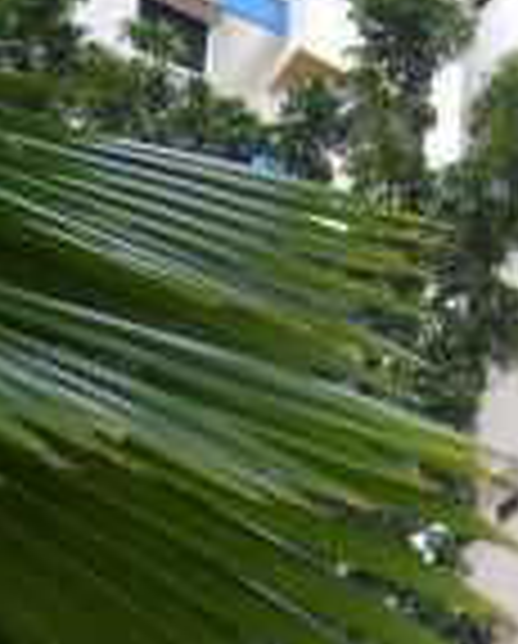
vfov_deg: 14.1
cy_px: 820
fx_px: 2502
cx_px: 216
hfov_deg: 11.8
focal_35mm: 131
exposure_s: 1/180
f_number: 2.8
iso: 80
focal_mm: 5.8
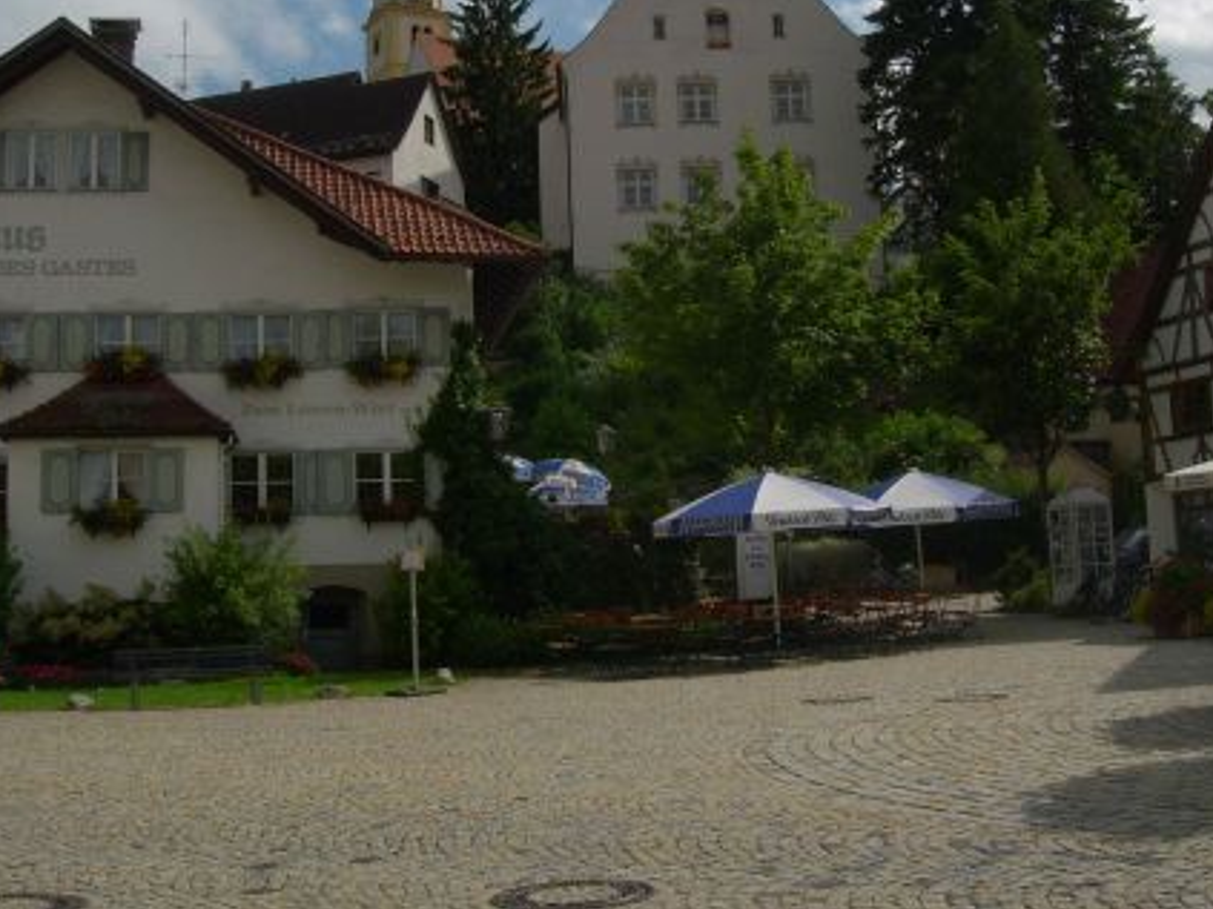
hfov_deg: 41.2
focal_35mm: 46
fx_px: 1611
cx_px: 654
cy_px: 361
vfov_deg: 31.4
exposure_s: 1/1534
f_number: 4.8
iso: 79
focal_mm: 7.8
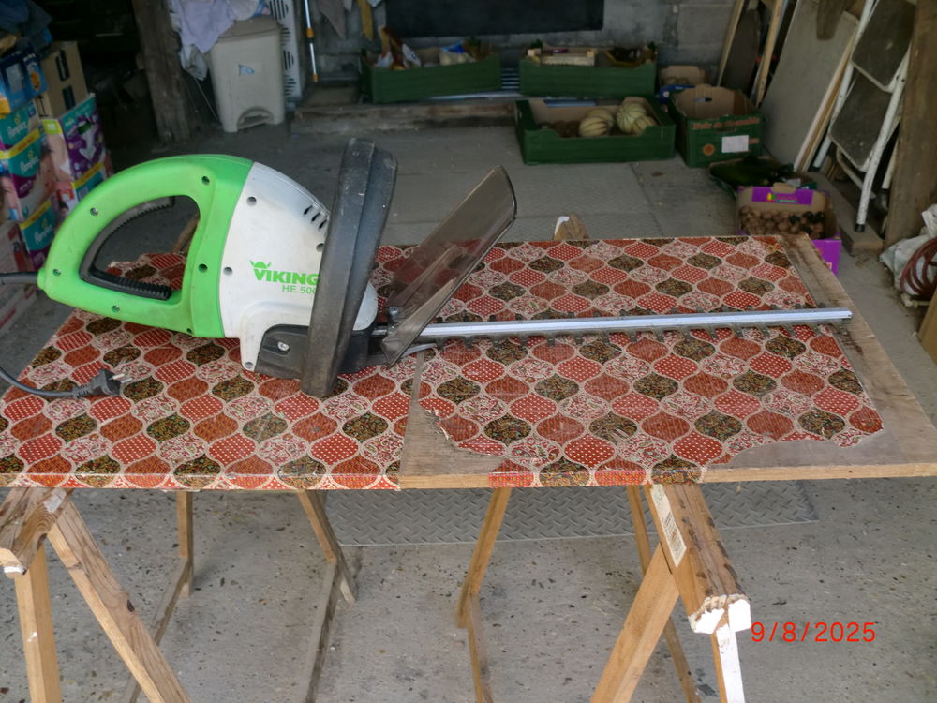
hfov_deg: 52.6
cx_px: 468
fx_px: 947
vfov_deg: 40.7
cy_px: 352
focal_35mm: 35
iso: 64
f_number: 3.1
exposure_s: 1/200
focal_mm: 6.3
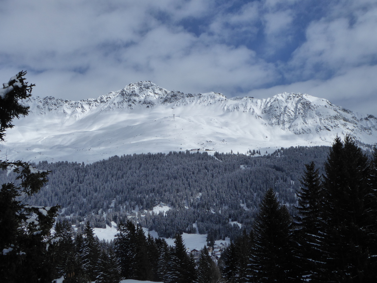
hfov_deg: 47.9
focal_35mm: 39
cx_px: 188
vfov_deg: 36.8
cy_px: 142
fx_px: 425
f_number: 5
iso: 125
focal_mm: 6.7
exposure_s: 1/1600
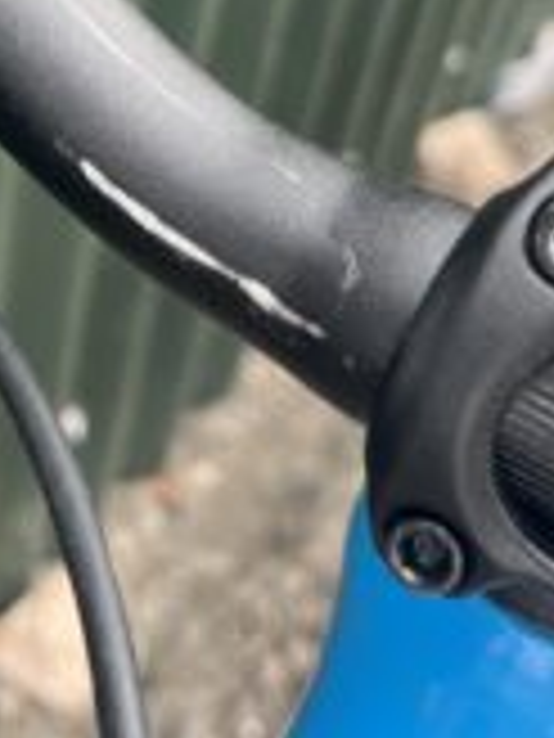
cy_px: 40
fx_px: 1622
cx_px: -18
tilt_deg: -40.2
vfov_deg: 24.7
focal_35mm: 76
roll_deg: -5.8
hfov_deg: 18.8
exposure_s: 1/196
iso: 40
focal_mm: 5.1
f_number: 1.6
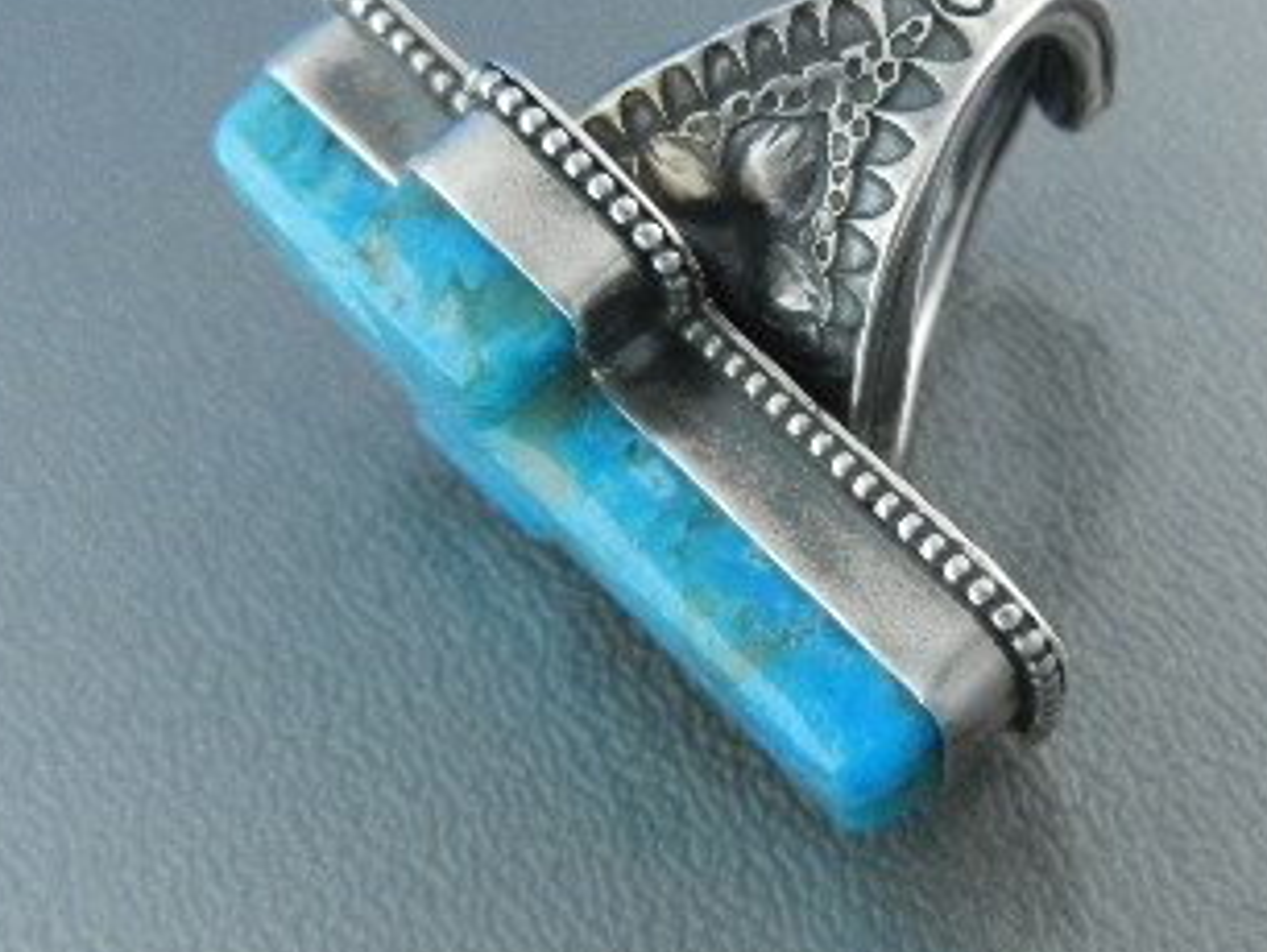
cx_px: 865
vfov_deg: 20.7
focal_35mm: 71
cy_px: 352
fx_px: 2601
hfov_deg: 27.2
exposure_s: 1/24.8
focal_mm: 6.2
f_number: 3.6
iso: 400
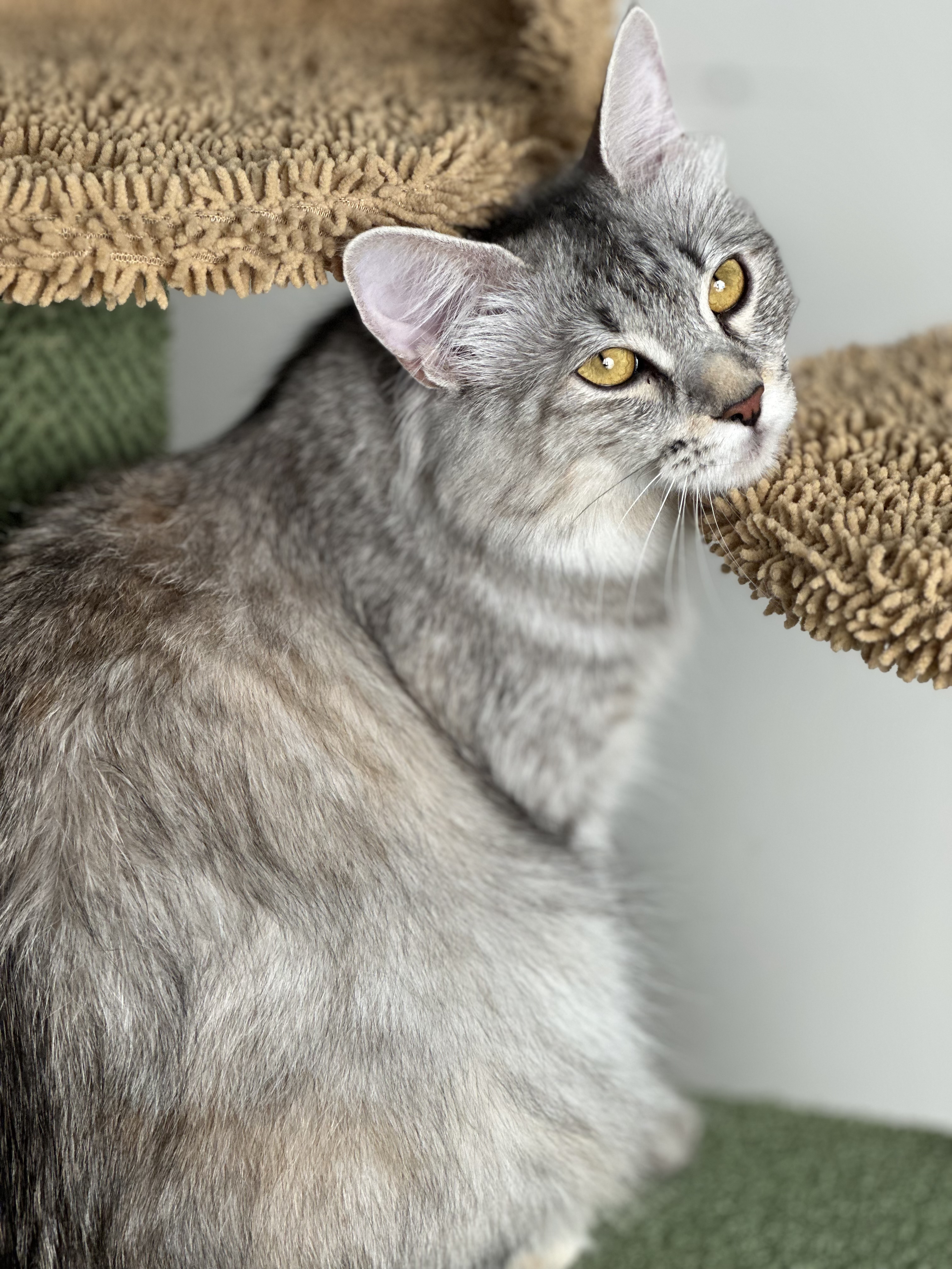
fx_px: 2824
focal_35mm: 77
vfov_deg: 25.3
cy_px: 634
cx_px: 476
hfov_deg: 19.1
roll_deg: -0.6
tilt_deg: -20.2
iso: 100
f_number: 2.8
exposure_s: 1/97
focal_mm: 9
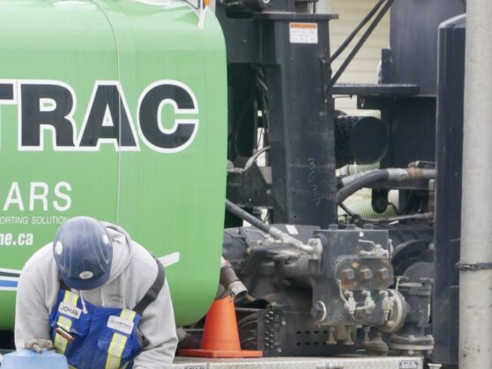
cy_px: 289
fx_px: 7650
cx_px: 102
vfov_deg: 2.8
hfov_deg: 3.7
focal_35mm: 538
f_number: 7.1
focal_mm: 150
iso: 640
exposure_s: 1/320
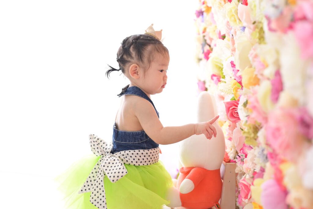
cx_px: 156
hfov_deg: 39.6
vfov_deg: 27.0
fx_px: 435
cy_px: 104
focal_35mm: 50
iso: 200
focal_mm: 50
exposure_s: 1/200
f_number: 2.8
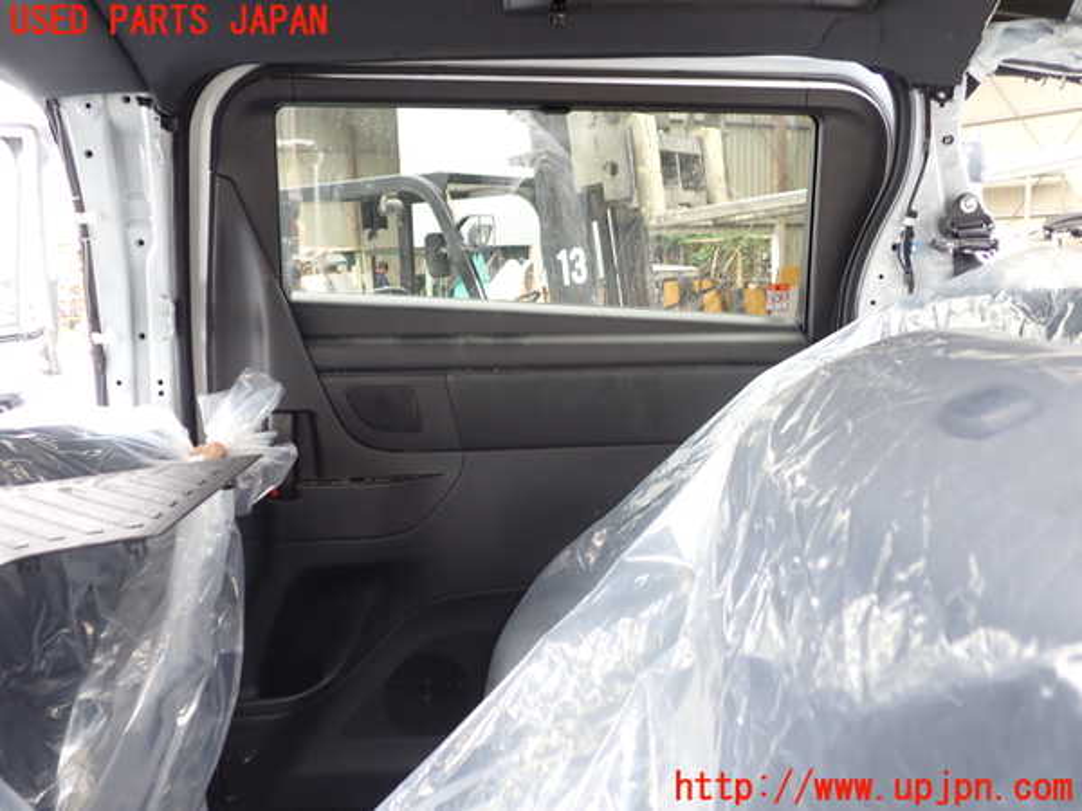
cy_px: 406
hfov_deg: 60.0
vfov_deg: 46.8
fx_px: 938
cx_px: 541
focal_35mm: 30
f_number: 2.3
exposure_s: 1/60
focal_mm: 5.4
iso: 160
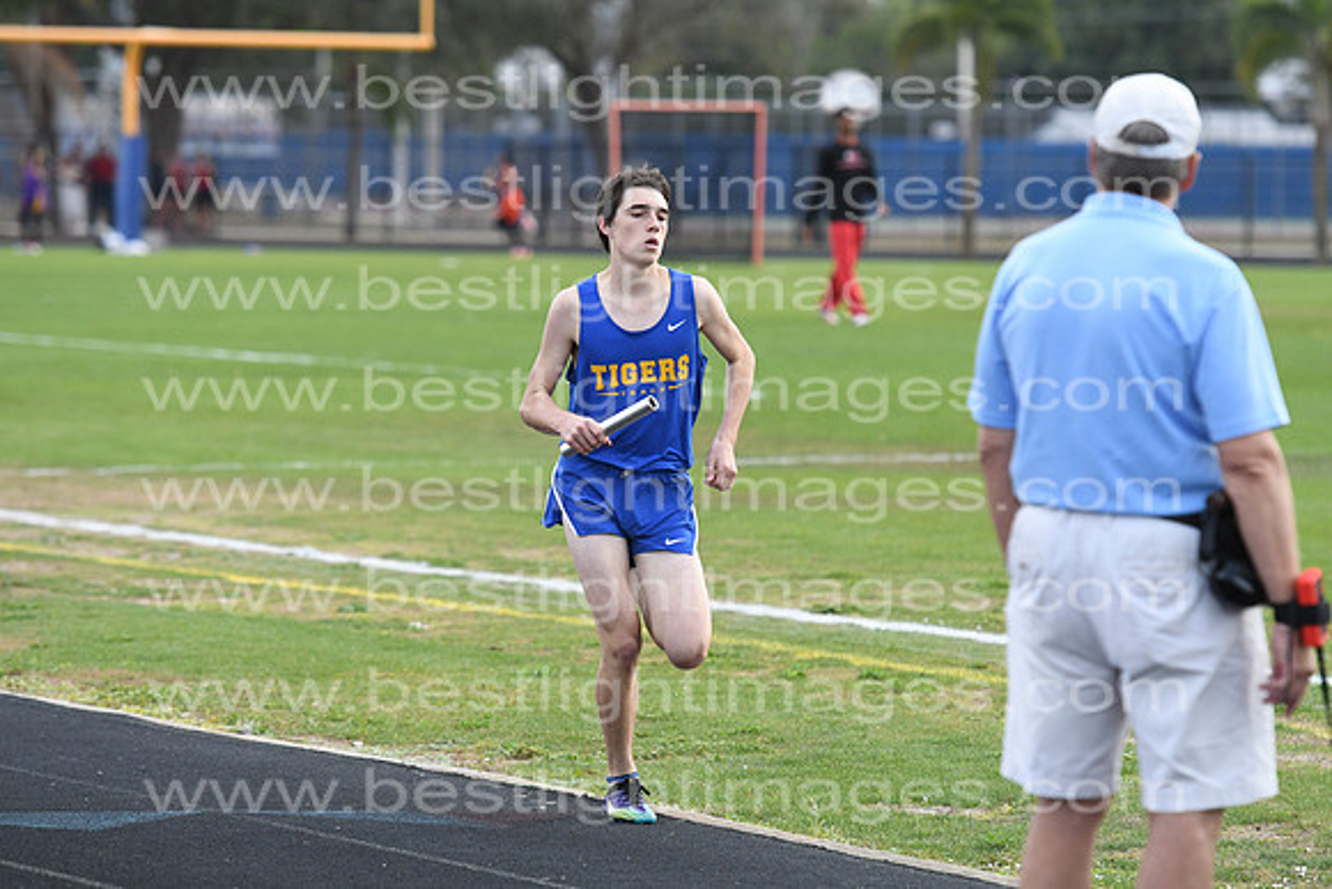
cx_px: 666
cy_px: 444
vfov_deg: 5.6
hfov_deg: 8.3
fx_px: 9159
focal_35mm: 248
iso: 800
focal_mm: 165
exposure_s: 1/1600
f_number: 4
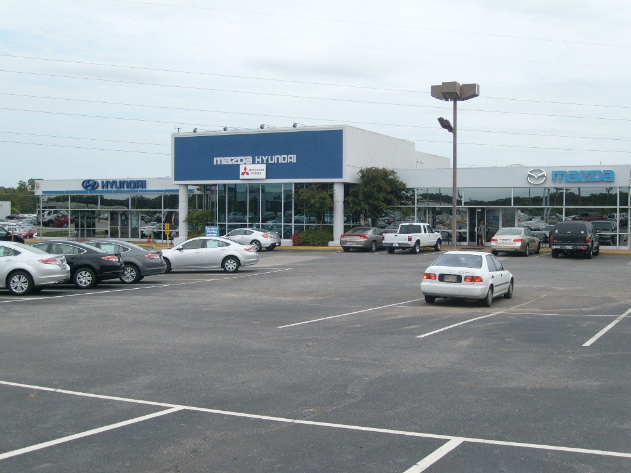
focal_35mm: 43
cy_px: 236
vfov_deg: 33.6
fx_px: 784
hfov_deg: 43.9
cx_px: 316
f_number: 7.7
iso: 80
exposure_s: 1/180
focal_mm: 7.2
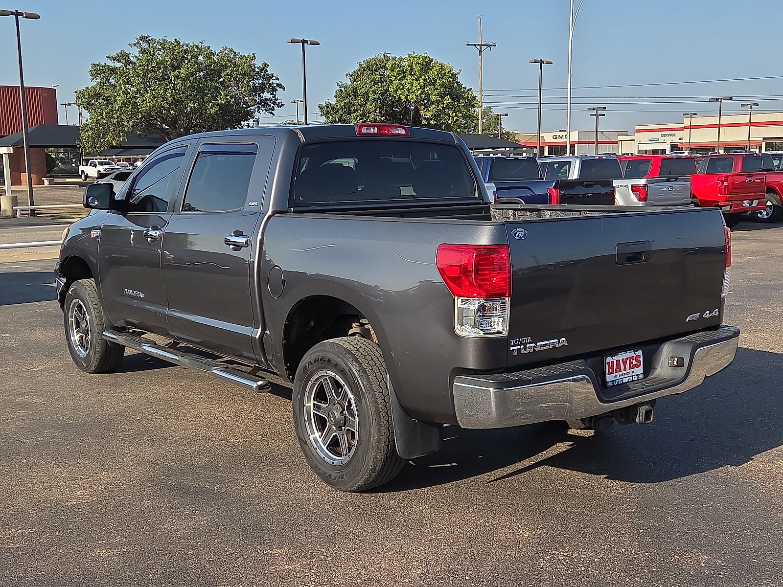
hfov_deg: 47.9
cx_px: 392
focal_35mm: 39
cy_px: 294
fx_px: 882
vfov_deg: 36.8
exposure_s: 1/1000
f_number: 1.8
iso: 25
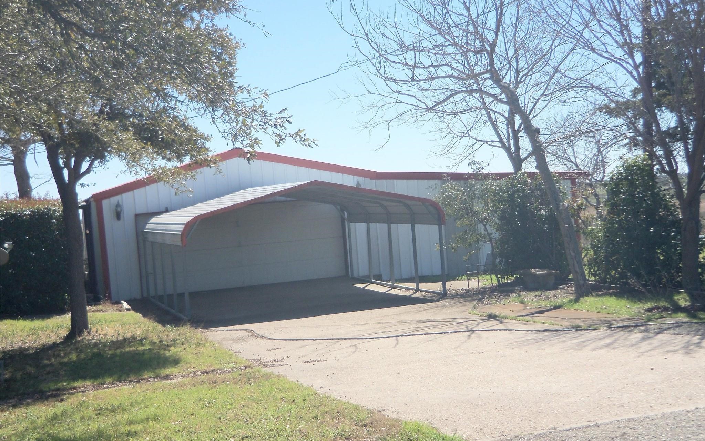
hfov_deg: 38.9
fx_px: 999
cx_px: 352
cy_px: 238
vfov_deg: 24.9
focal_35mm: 52
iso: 64
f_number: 4.6
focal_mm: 8.7
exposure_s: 1/400
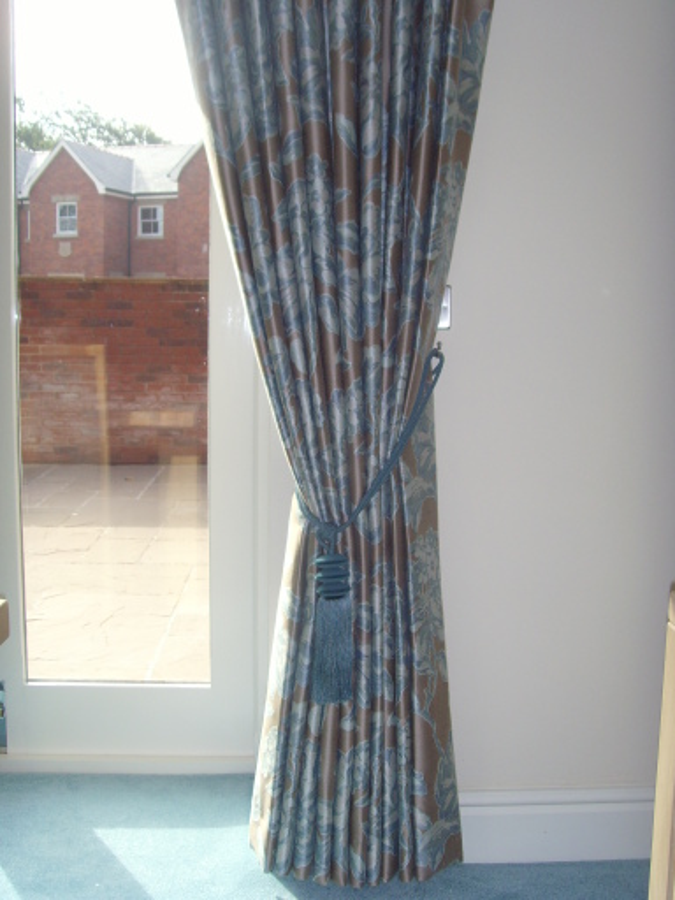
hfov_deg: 36.8
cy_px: 450
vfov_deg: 47.9
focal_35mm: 39
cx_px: 338
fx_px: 1014
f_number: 3.5
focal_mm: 6.6
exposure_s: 1/250
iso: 100
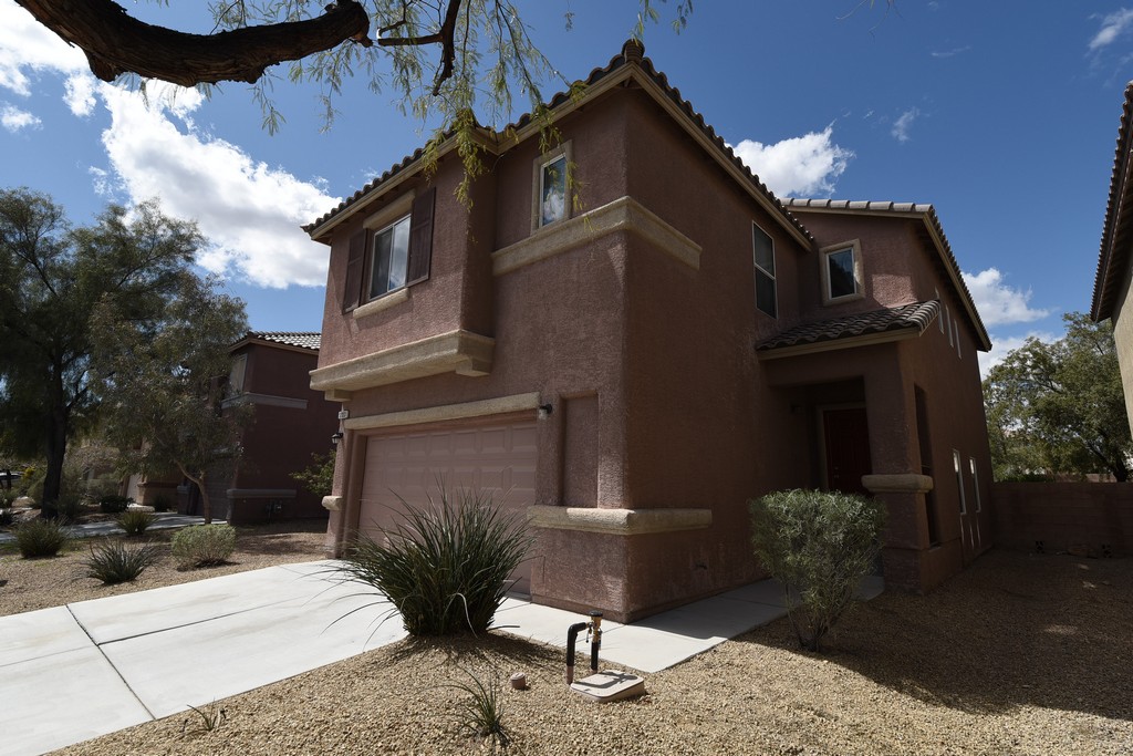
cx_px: 566
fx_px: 535
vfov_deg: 70.5
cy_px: 378
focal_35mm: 17
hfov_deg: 93.3
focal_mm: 17
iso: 200
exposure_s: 1/400
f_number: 11
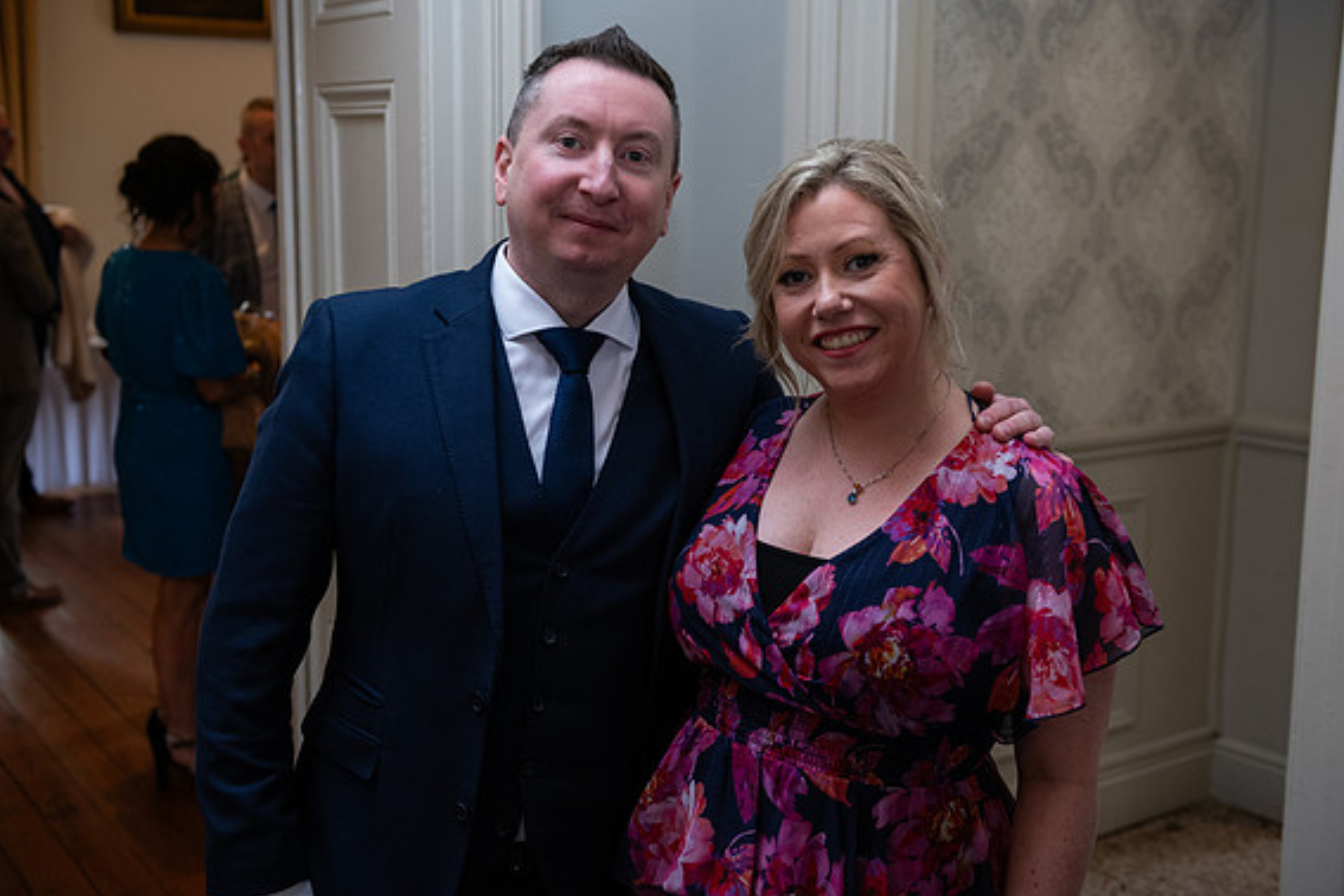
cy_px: 447
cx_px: 685
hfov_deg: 45.4
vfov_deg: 31.2
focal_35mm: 43
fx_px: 1605
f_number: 3.5
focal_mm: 42
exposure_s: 1/160
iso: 800
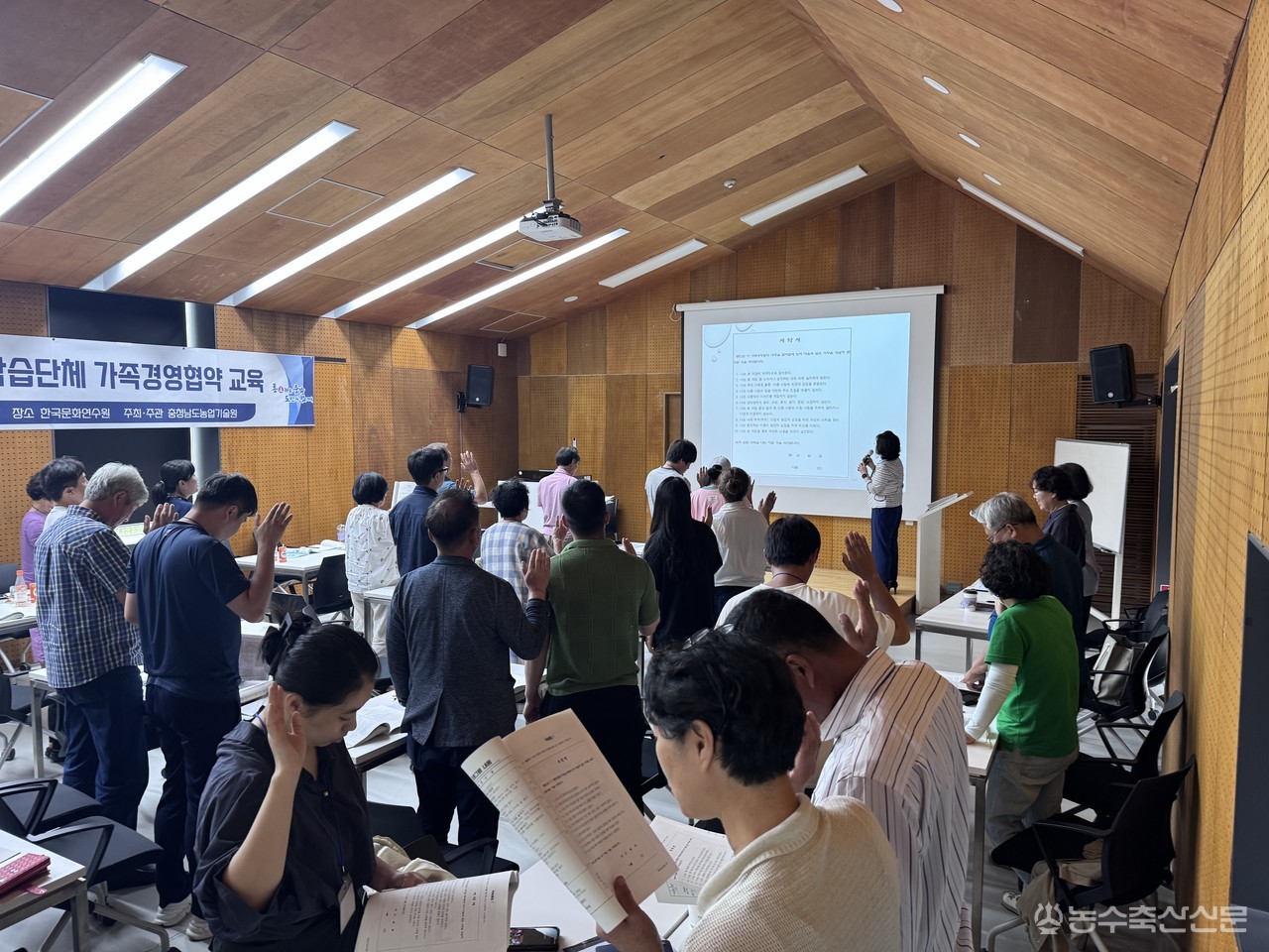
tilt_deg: -3.8
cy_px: 476
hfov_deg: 71.6
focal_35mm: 24
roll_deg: +0.9
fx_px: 880
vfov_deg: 56.8
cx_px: 634
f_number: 1.78
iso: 160
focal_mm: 6.76
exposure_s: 1/60
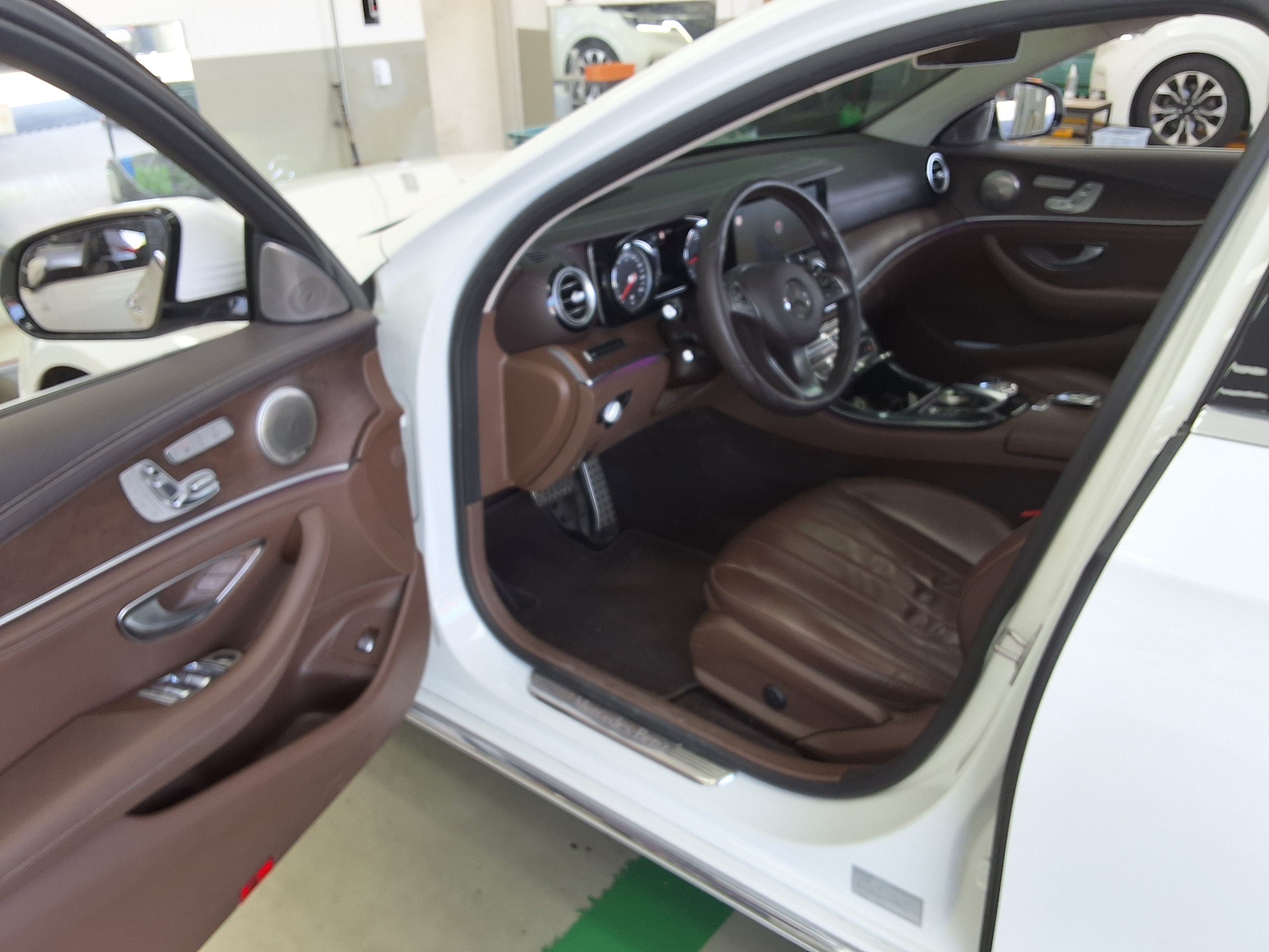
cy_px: 476
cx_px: 634
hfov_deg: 63.4
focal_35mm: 28
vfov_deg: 49.7
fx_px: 1026
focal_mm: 2.91
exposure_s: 1/120
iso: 40
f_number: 1.9
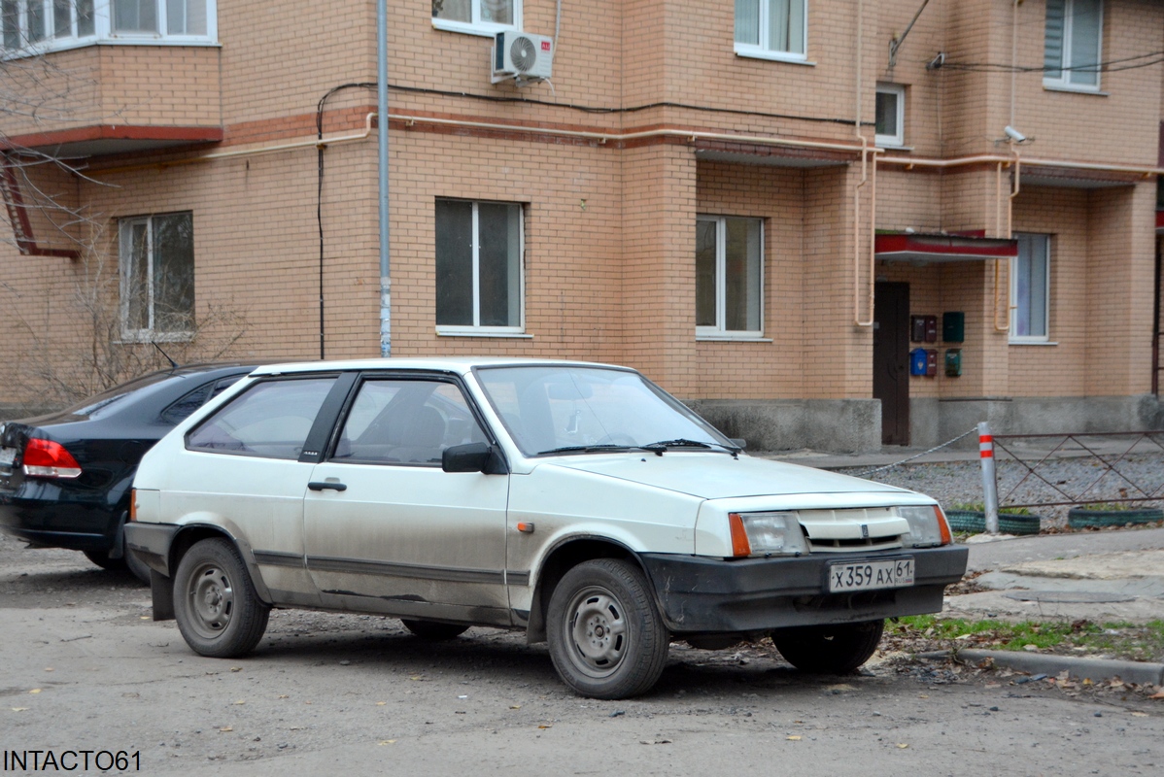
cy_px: 388
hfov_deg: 30.5
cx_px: 582
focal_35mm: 66
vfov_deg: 20.6
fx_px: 2135
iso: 800
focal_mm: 44
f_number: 4.5
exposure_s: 1/60
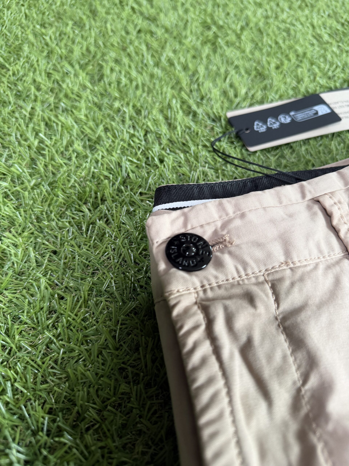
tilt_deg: -55.2
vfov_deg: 71.6
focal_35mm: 24
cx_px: 174
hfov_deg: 56.8
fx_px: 323
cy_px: 233
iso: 200
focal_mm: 6.76
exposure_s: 1/73
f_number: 1.78
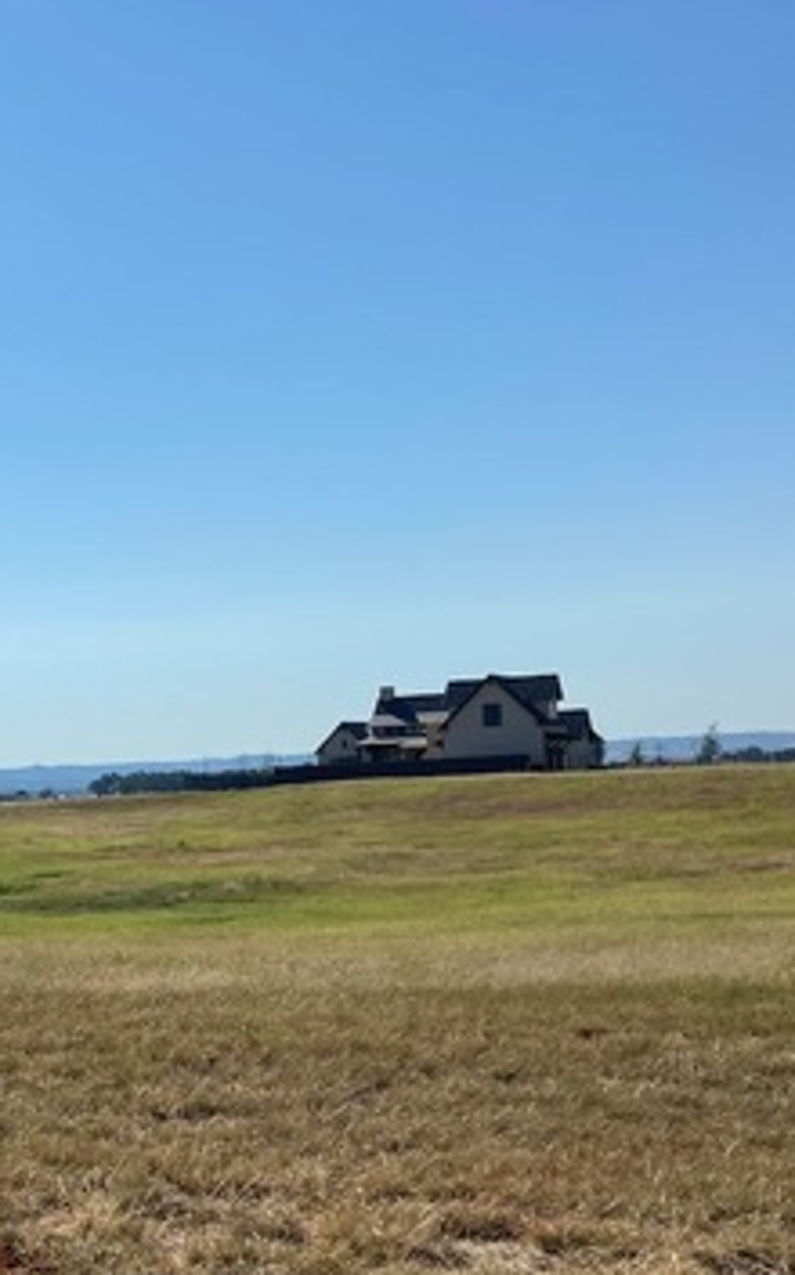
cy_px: 842
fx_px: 1737
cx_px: -18
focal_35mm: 50
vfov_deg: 39.9
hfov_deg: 24.5
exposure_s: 1/8197
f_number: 1.8
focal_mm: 4.25
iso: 32
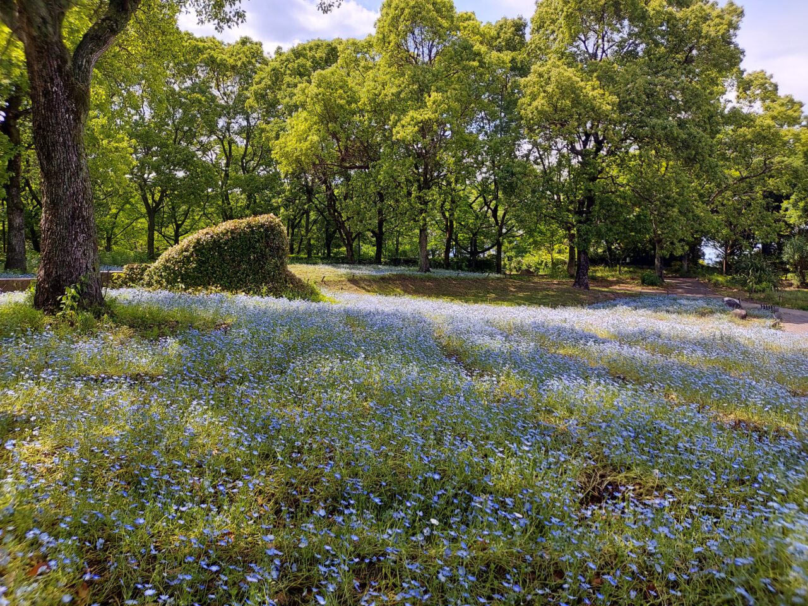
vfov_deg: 54.9
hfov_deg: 69.4
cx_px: 404
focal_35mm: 25
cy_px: 303
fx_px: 584
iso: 50
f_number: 2
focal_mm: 4.6
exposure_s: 1/494
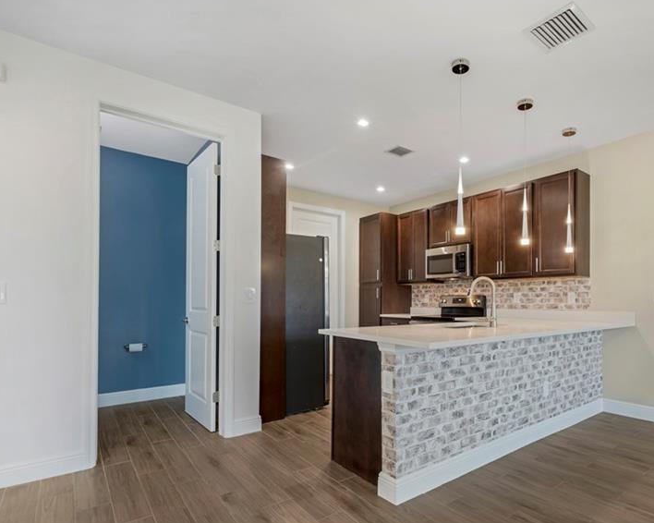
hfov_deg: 81.9
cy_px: 304
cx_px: 405
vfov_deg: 70.4
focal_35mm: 19
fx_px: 368
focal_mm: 14
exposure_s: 1/2
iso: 100
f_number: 8
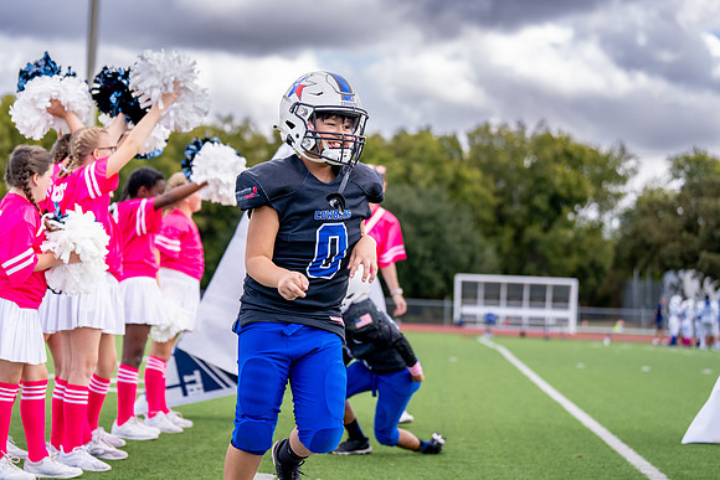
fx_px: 1638
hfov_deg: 24.8
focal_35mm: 82
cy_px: 201
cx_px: 313
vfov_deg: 16.7
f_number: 2.8
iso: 250
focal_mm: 70
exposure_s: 1/2000
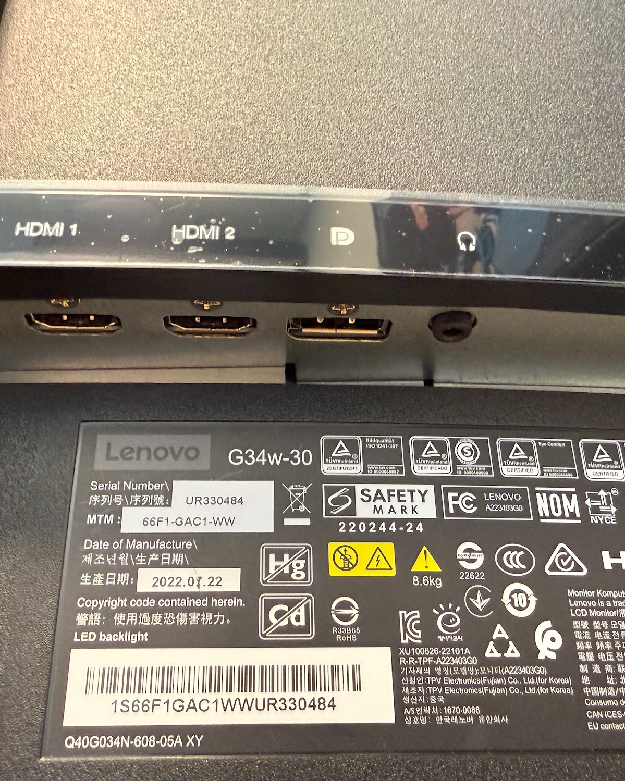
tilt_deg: +23.2
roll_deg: +1.1
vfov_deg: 55.7
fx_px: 740
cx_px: 359
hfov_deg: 45.7
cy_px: 385
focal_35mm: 32
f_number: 2.2
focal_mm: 2.22
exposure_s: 1/50
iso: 500
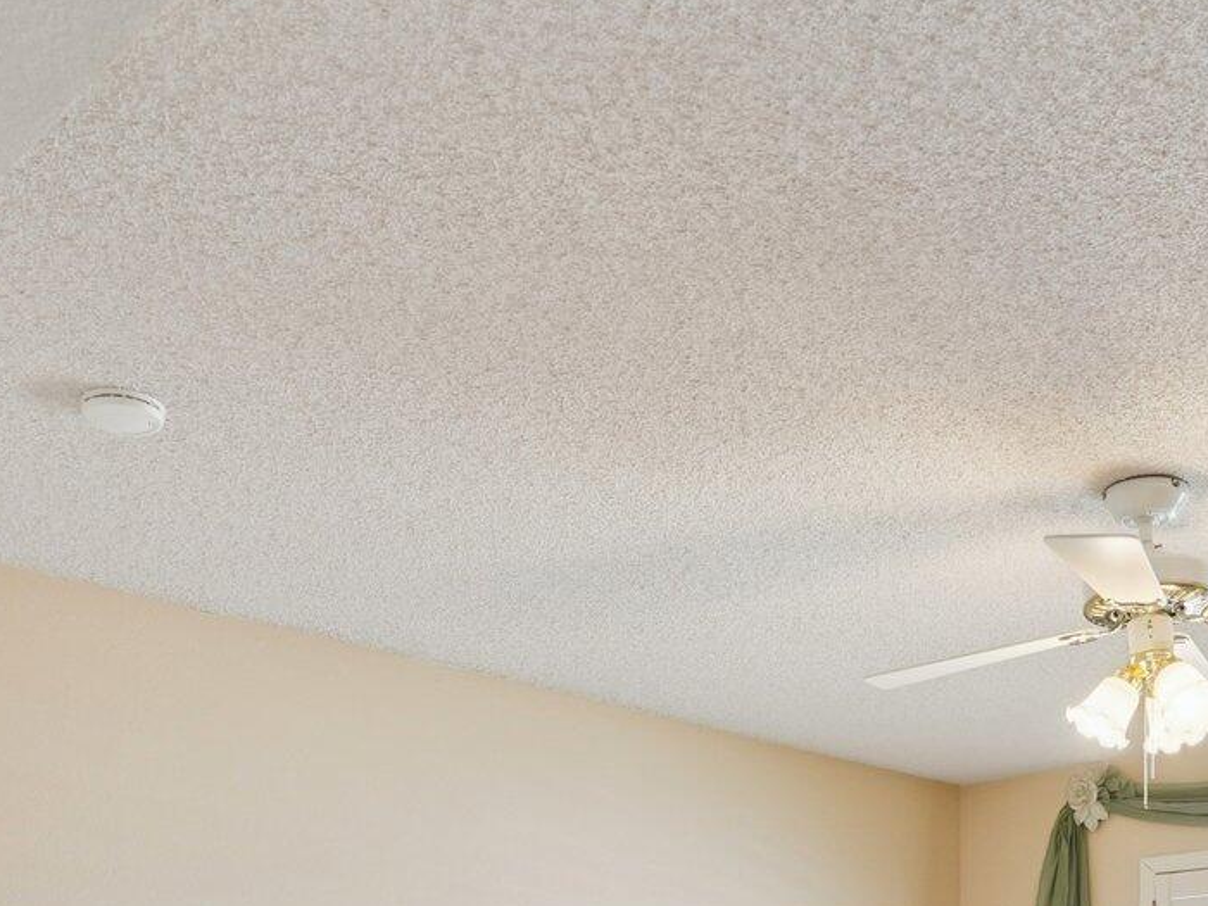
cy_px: 1140
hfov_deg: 41.9
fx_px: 1570
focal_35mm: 45
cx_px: 725
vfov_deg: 27.5
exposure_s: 1/25
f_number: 8
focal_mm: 16
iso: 400
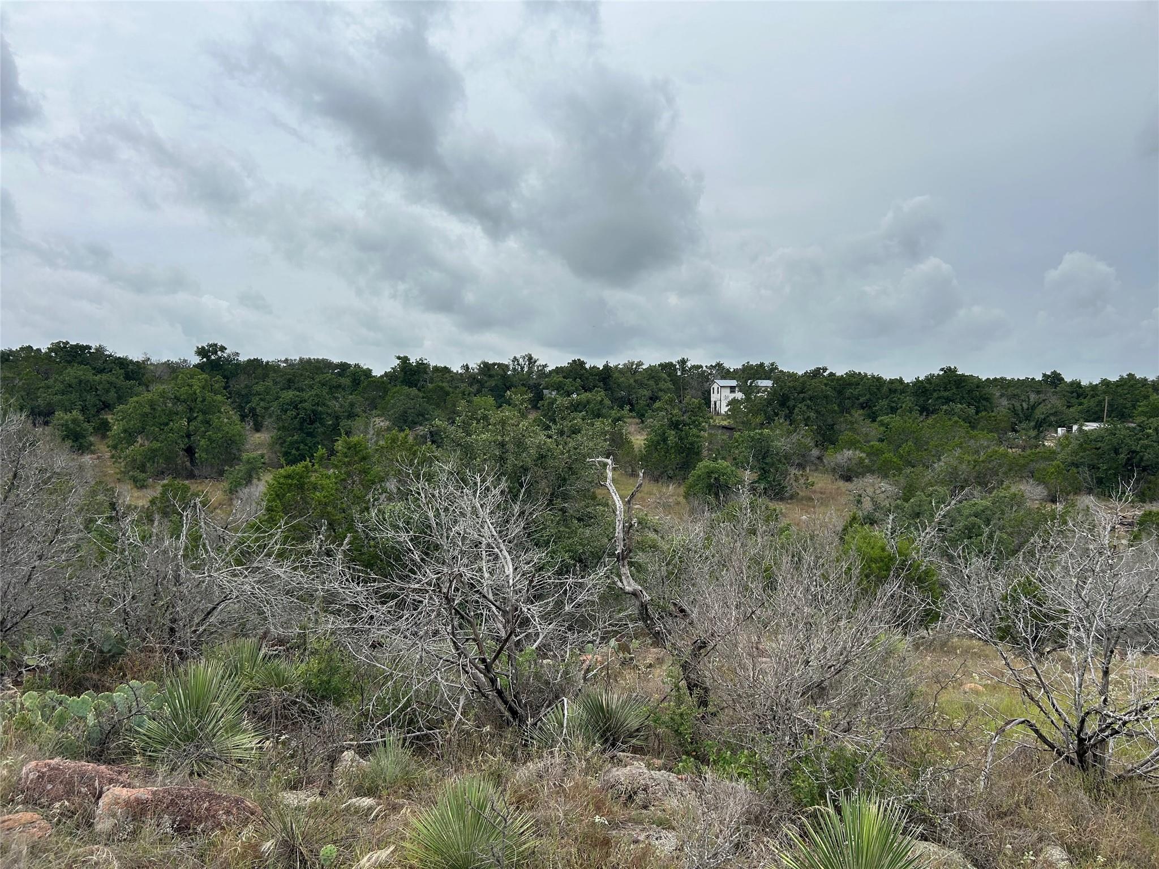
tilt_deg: -1.7
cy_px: 434
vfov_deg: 53.1
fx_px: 871
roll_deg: +0.1
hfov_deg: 67.3
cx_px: 580
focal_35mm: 26
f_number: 1.5
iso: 50
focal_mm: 5.7
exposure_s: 1/6579
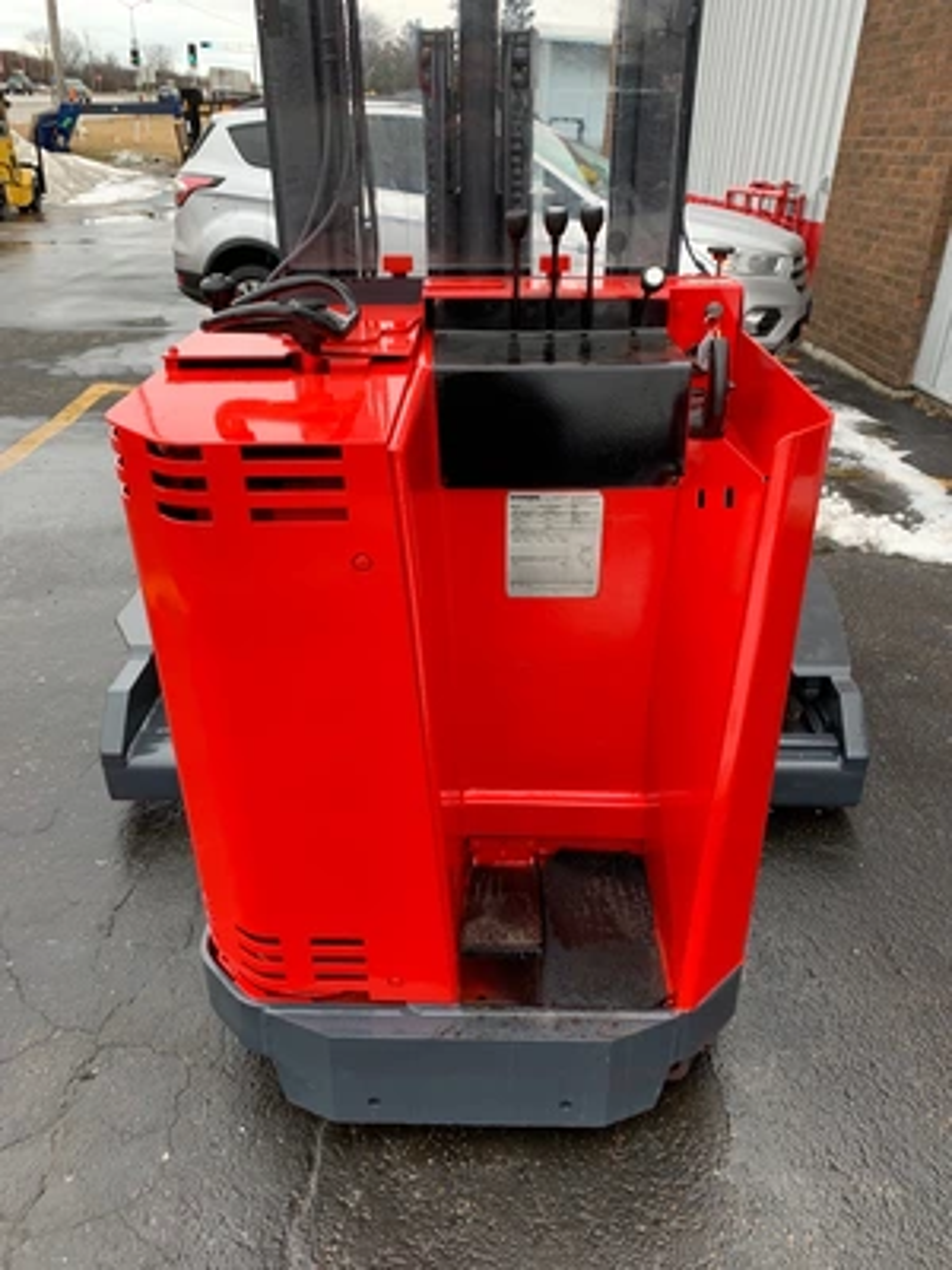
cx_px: 476
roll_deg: -3.0
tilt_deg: -25.3
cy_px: 635
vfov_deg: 67.3
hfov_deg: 53.1
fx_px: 953
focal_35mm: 26
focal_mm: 4.25
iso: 25
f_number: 1.8
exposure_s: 1/163
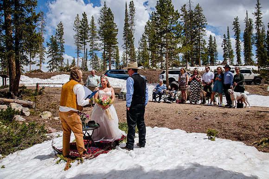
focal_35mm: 32
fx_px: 241
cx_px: 140
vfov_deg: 40.8
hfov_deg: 58.3
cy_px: 93
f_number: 8
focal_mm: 31
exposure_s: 1/640
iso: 200
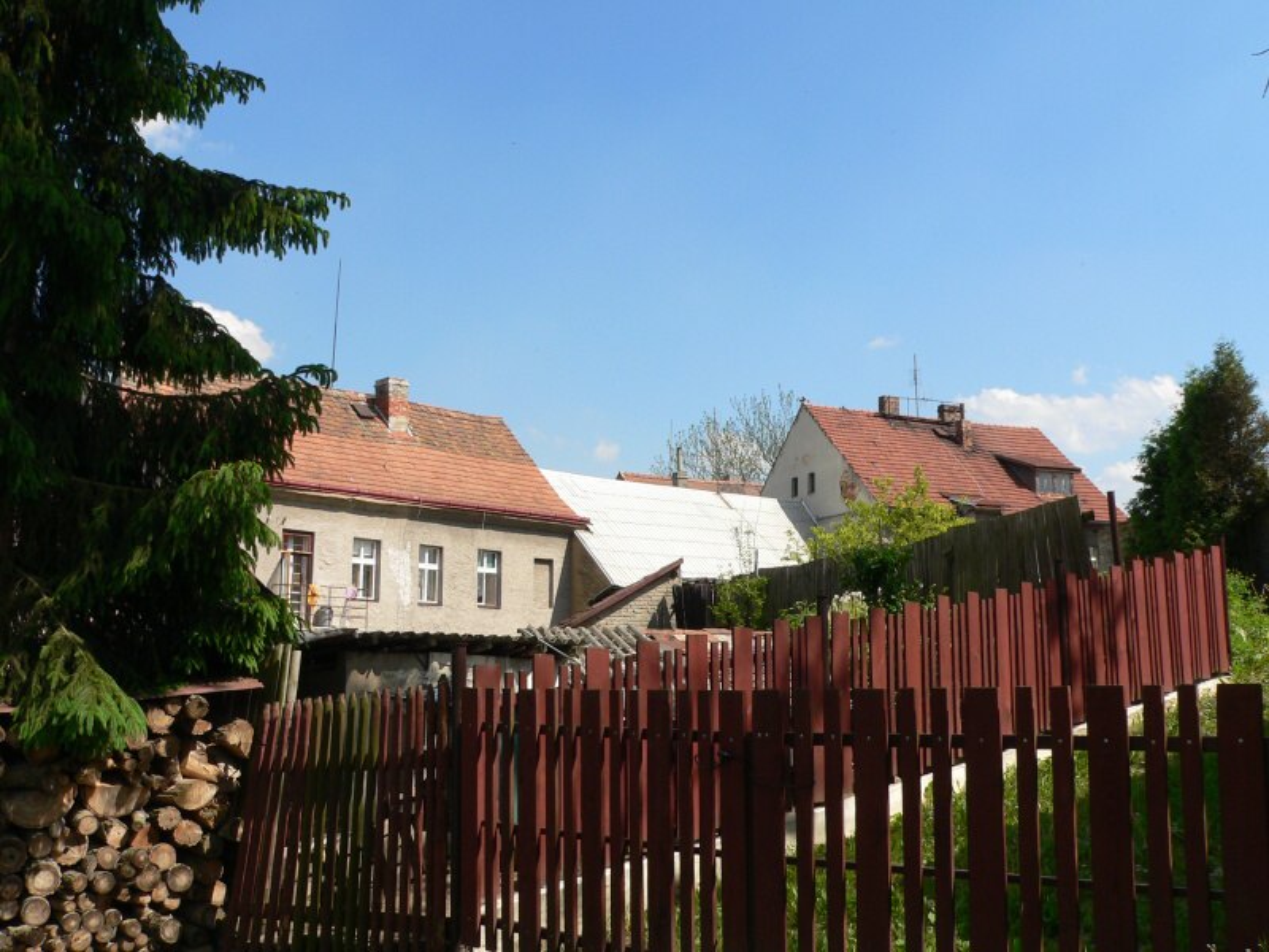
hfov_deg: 50.1
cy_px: 476
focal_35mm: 37
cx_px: 634
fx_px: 1356
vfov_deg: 38.7
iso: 80
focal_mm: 6.2
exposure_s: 1/500
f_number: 4.6
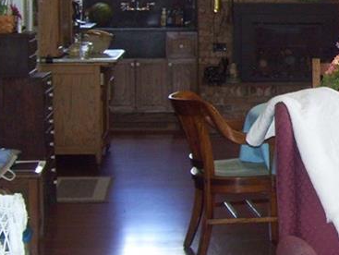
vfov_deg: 14.7
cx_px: 358
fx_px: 980
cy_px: 55
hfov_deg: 18.9
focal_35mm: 100
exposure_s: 1/60
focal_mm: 6
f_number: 2.7
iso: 200
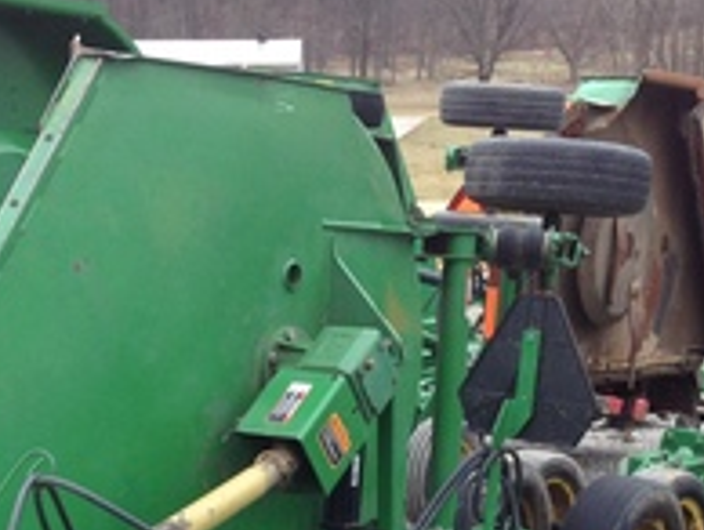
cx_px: 254
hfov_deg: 20.0
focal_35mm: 98
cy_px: 610
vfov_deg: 14.7
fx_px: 1996
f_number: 2.4
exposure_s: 1/361
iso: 50
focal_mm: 4.28
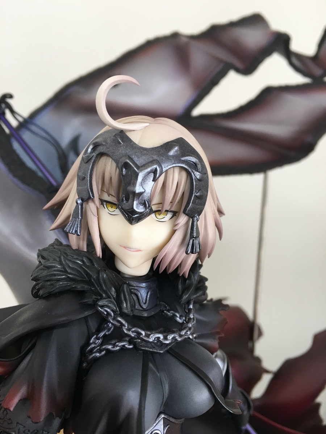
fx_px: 364
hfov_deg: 48.2
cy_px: 217
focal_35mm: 29
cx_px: 163
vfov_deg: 61.7
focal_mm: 4.15
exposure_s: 1/30
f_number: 2.2
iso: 25
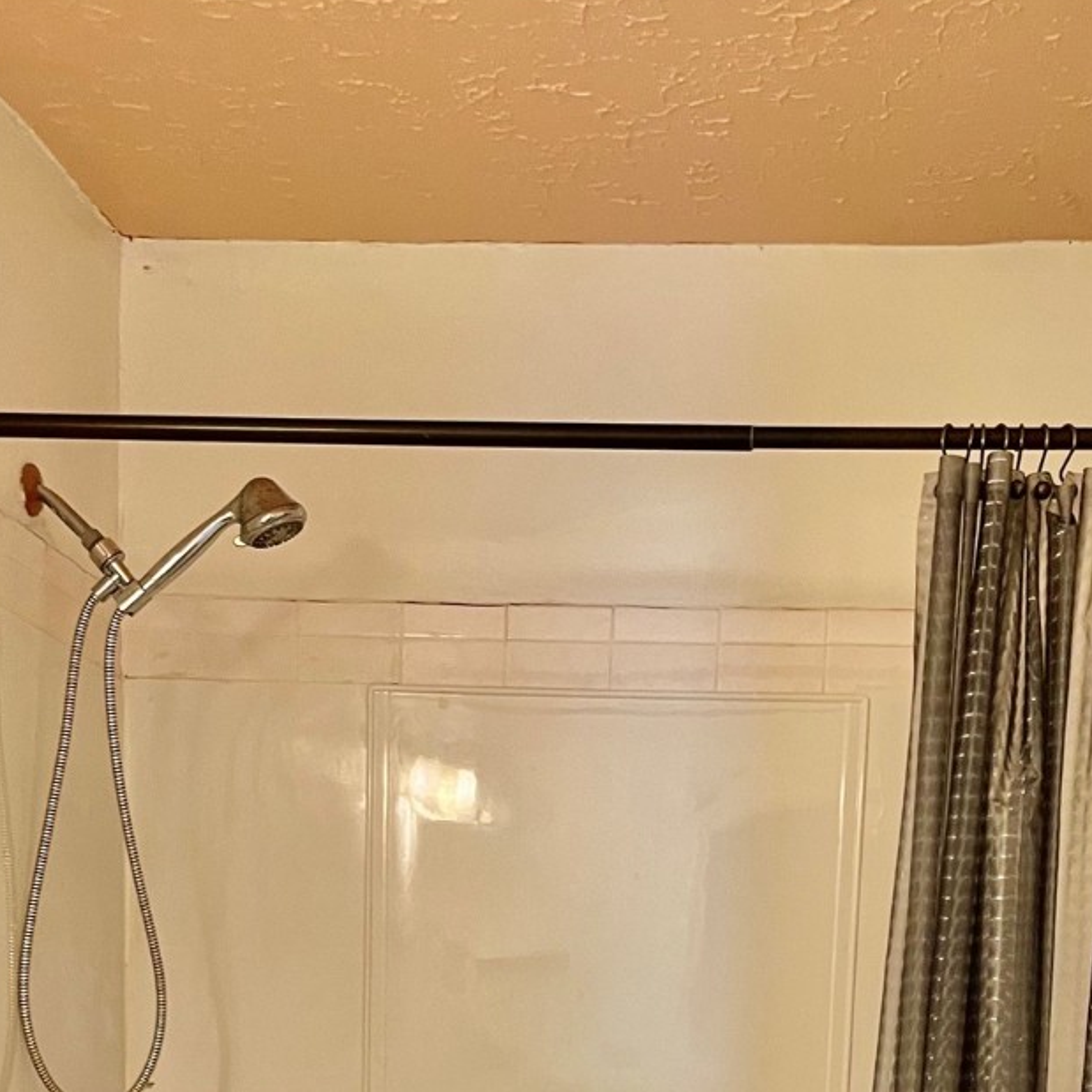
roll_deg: -1.7
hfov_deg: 30.0
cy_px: 1334
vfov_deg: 26.5
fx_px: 2034
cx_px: 654
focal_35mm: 57
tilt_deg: -8.1
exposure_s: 1/60
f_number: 1.6
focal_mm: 4.2
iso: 100
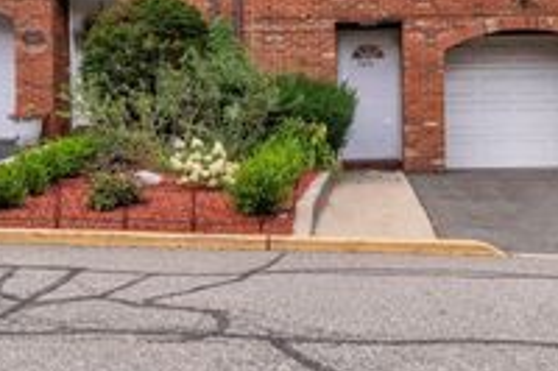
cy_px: -43
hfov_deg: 47.8
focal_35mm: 40
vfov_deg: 29.8
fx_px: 619
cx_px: 365
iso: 320
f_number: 8
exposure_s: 1/125
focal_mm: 16
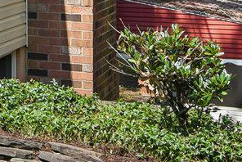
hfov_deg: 11.6
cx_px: -298
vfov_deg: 8.5
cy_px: -171
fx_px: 1023
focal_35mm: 152
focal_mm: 22
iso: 400
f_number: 8
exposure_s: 1/640
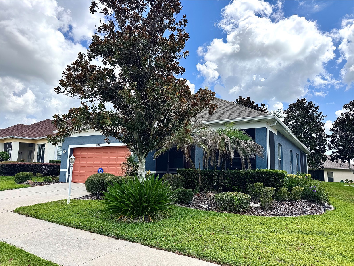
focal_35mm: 24
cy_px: 133
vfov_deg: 56.8
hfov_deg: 71.6
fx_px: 245
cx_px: 177
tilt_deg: +7.9
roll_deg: -1.8
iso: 80
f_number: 1.78
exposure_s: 1/4950
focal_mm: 6.76
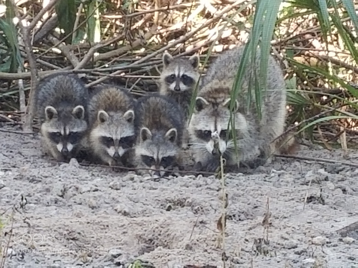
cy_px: 134
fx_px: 269
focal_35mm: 26
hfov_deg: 67.3
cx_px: 179
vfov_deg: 53.1
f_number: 1.7
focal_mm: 4.25
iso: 80
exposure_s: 1/120
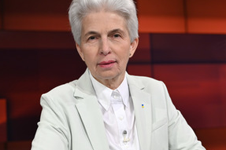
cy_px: 85
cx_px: 118
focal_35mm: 66
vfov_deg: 20.6
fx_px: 414
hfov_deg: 30.5
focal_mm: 42
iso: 500
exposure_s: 1/200
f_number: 2.8
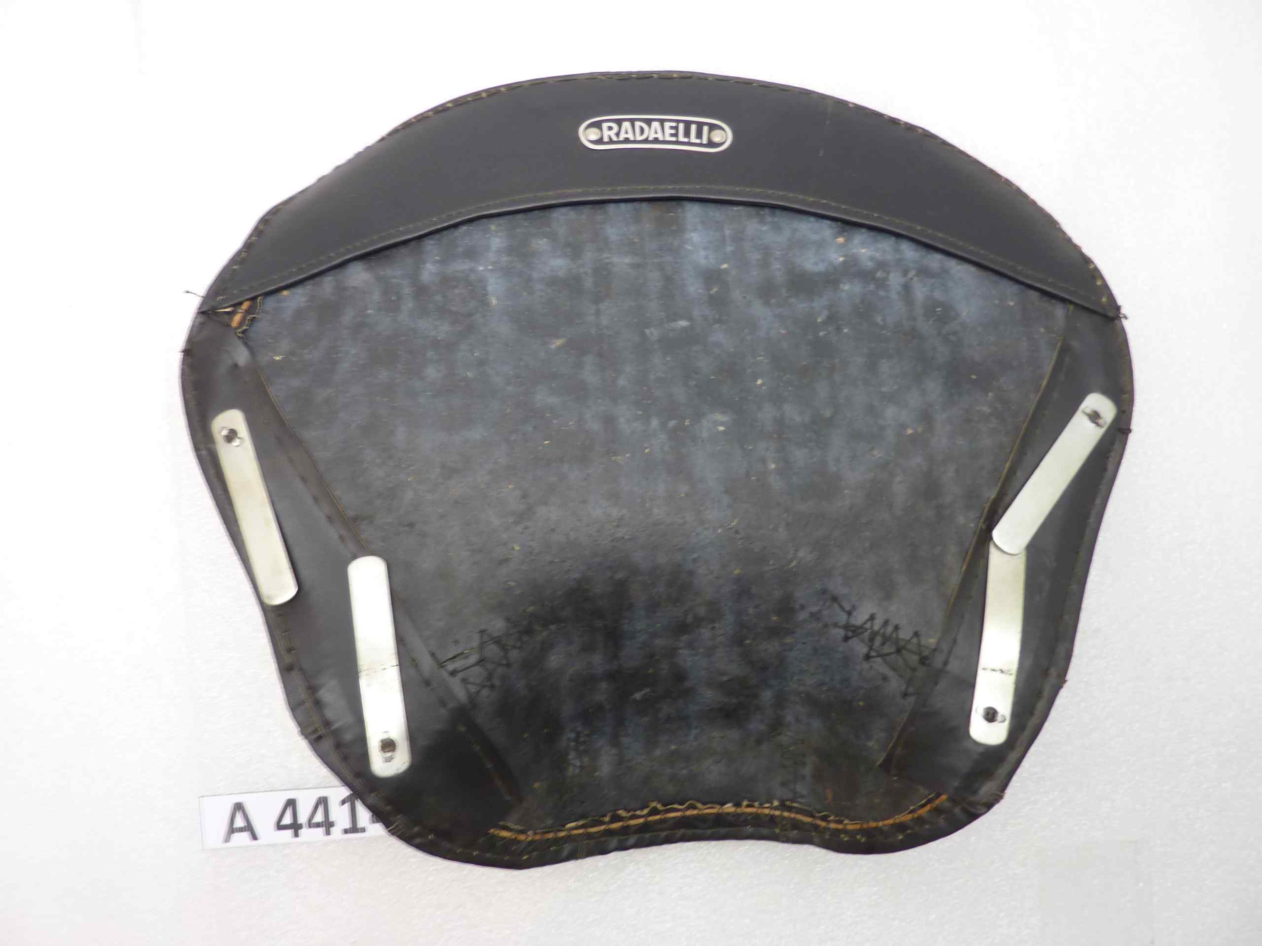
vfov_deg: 54.9
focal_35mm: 25
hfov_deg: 69.4
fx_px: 911
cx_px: 631
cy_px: 473
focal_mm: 4.1
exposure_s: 1/8
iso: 80
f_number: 3.3
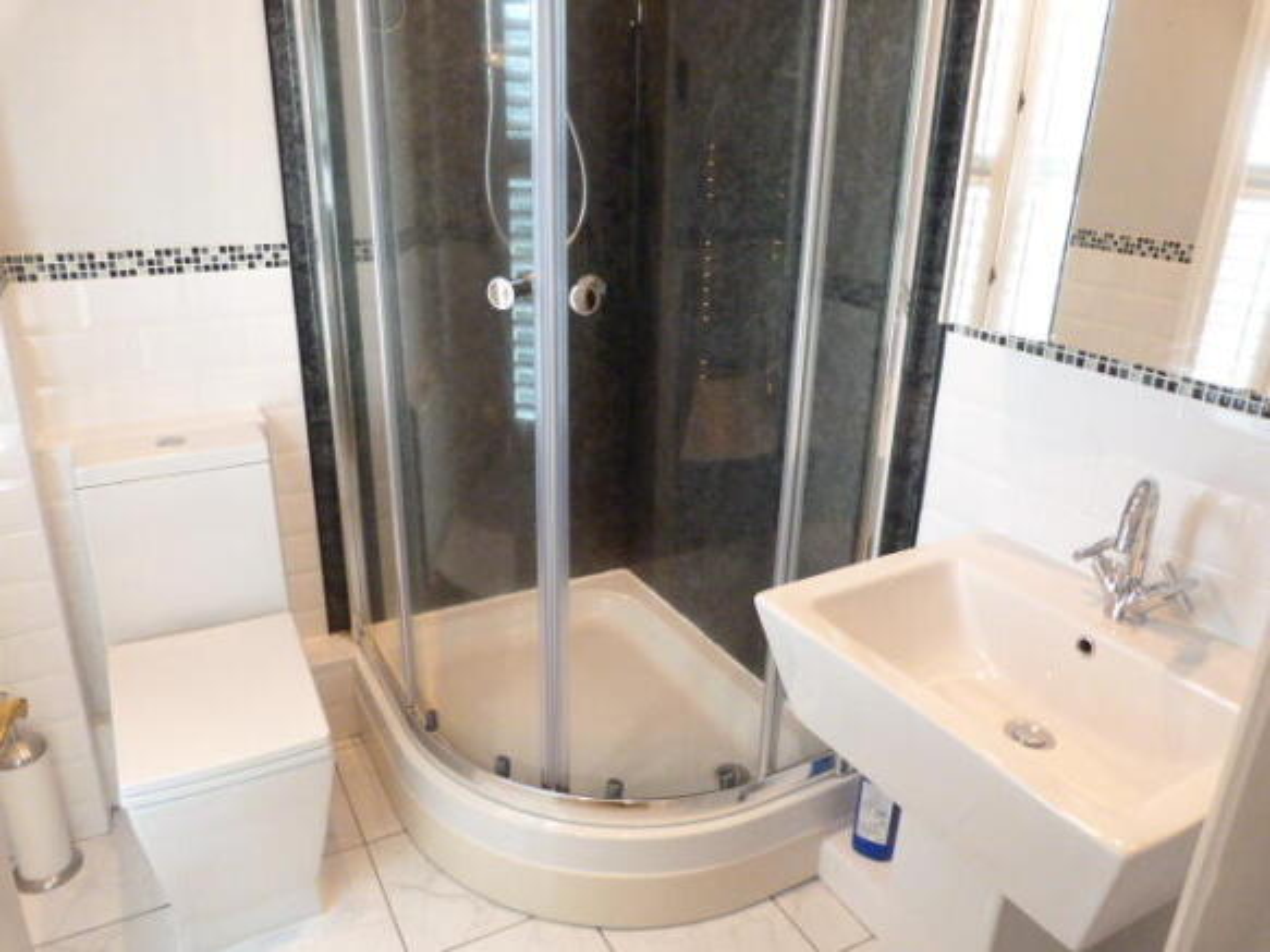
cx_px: 635
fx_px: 917
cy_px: 476
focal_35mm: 25
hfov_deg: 69.4
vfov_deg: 54.9
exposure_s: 1/40
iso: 800
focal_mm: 4.5
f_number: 2.8
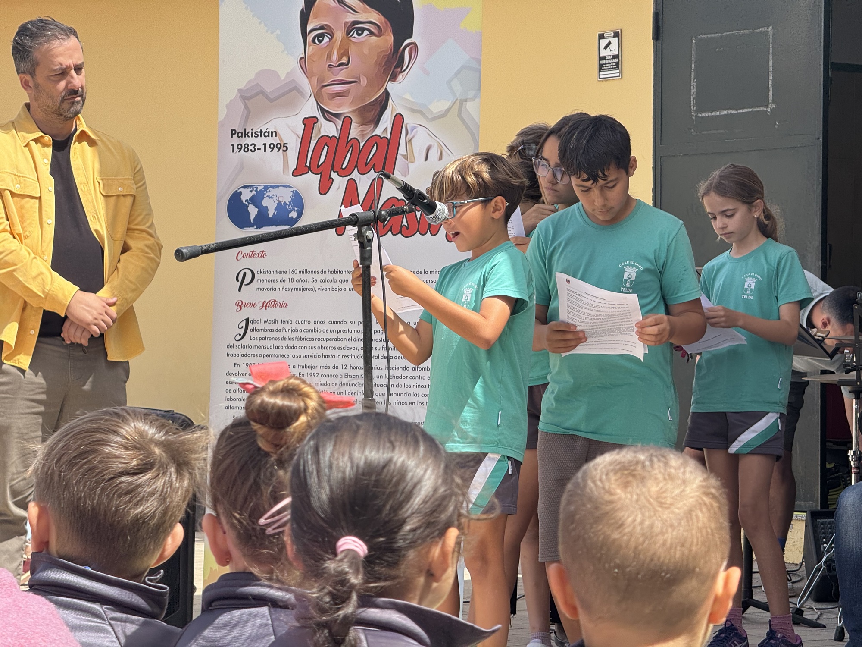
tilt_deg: +0.6
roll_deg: +0.3
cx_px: 431
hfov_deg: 16.4
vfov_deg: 12.3
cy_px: 324
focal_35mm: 120
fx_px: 2988
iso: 50
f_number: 2.8
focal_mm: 15.66
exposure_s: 1/201
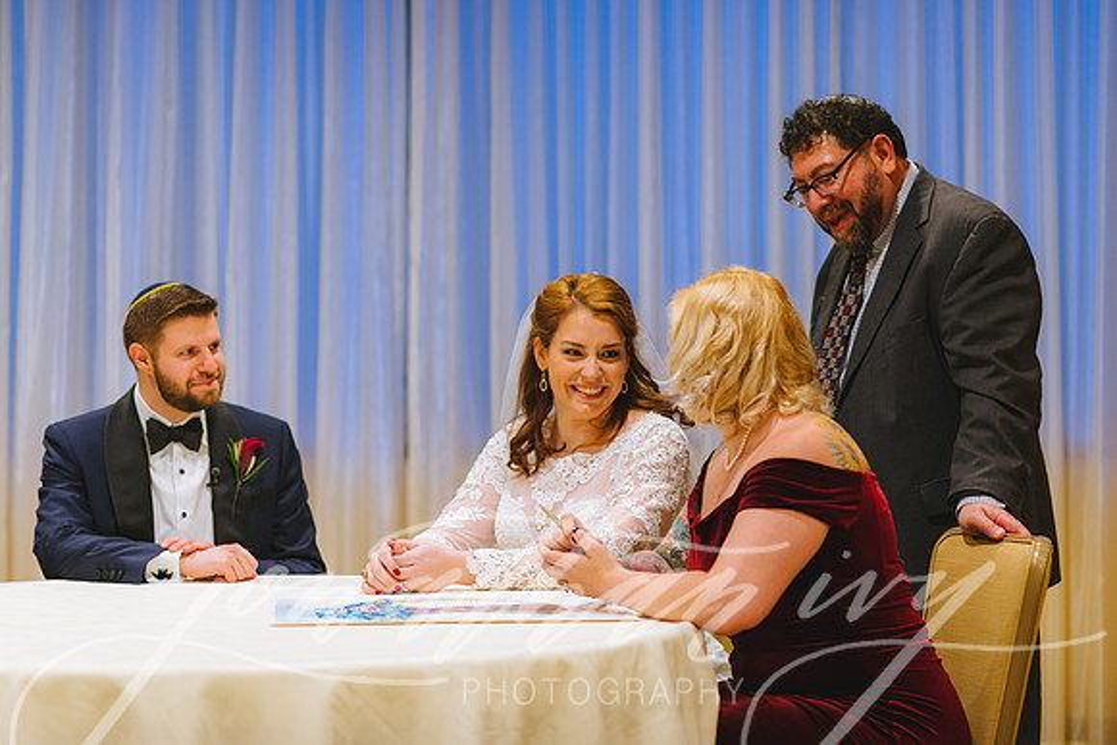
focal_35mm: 89
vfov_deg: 15.4
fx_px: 2757
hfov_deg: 22.9
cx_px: 584
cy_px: 356
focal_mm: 85
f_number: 2.2
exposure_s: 1/200
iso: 800
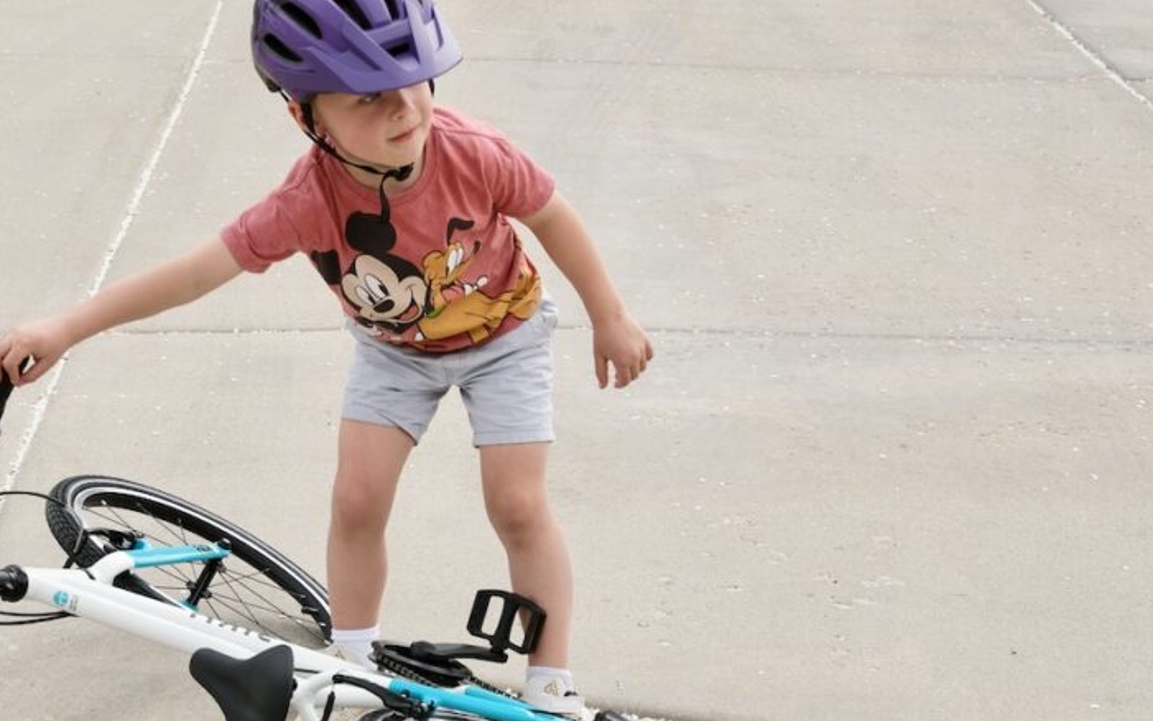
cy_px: 468
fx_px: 2105
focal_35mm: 67
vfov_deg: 19.4
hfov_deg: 30.4
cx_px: 363
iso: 125
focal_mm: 30
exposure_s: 1/500
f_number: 5.6
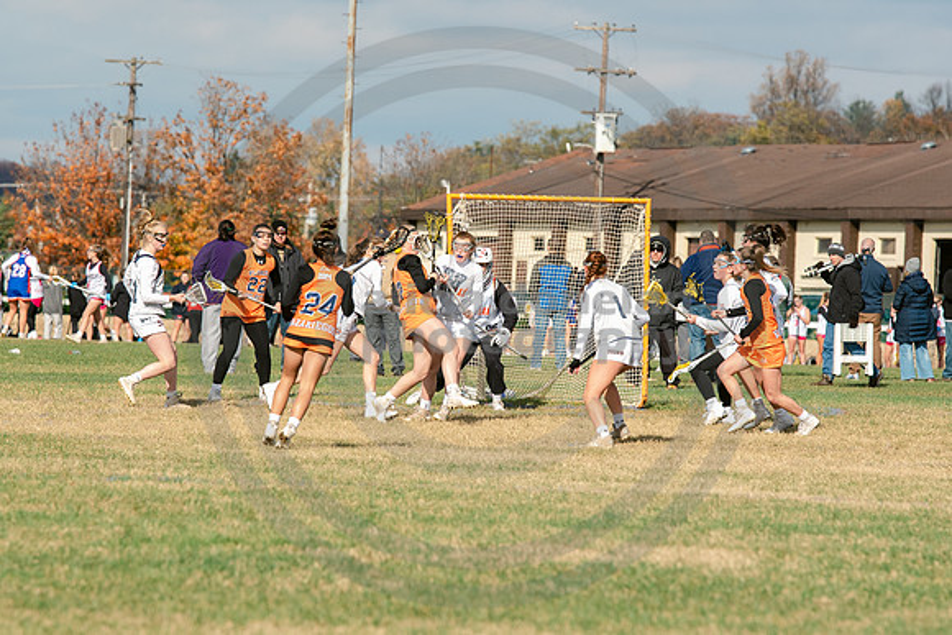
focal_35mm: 326
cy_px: 316
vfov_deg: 4.2
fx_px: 8614
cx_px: 426
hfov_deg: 6.3
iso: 250
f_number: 5
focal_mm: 200
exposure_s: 1/1600
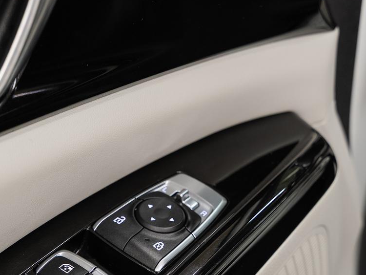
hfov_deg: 20.2
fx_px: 1026
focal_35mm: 97
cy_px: 209
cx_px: 160
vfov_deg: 15.2
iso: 100
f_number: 5.6
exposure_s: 1/3
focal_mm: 48.7
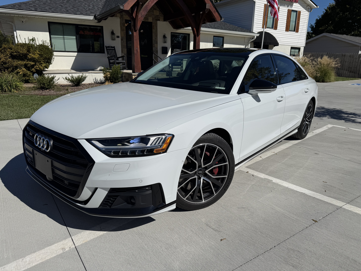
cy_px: 136
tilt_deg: -17.2
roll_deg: -0.8
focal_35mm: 24
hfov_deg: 71.6
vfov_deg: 56.8
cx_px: 180
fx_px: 250
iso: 64
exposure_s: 1/12346
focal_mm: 6.76
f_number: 1.78
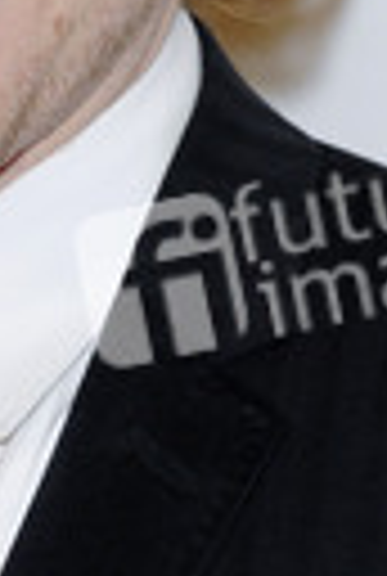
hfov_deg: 2.9
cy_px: 36
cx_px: -101
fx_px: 7505
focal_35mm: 468
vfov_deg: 4.4
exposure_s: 1/160
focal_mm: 100
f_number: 4.5
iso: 640
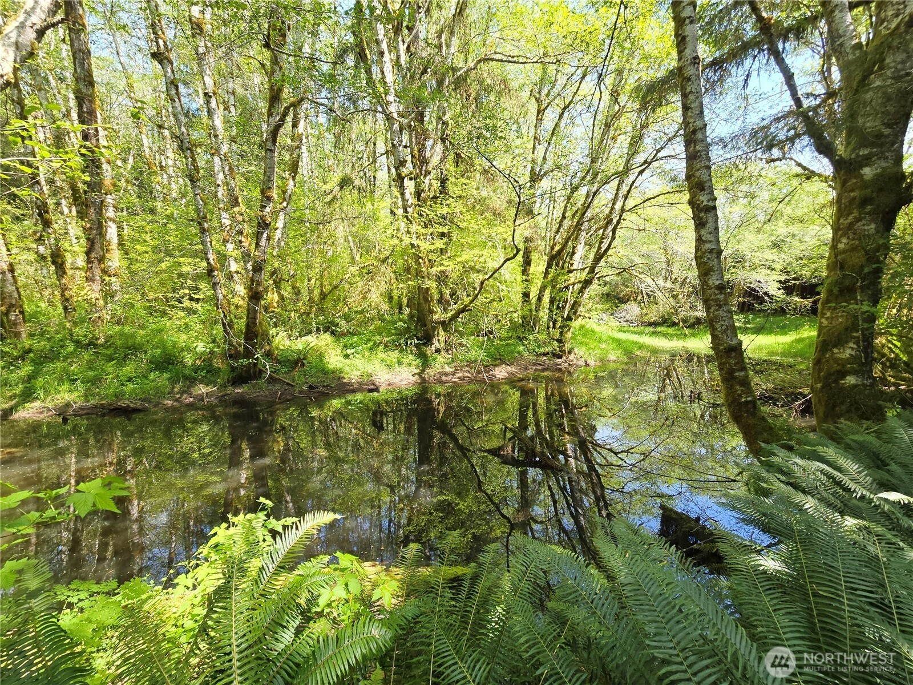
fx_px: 343
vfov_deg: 89.9
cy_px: 342
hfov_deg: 106.2
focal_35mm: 13
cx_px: 456
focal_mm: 2.2
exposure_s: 1/180
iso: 50
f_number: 2.2
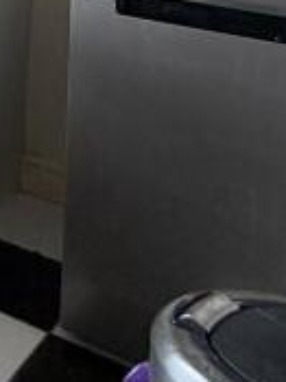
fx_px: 904
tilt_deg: -4.2
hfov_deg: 10.9
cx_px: -596
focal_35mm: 82
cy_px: -201
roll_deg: +1.6
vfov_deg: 20.3
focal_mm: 2.22
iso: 125
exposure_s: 1/121
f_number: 2.2
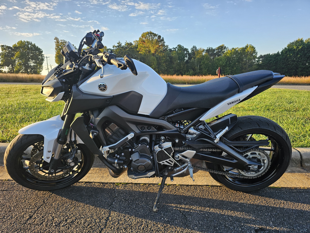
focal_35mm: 23
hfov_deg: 73.9
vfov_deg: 58.9
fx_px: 206
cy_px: 116
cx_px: 155
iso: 16
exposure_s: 1/180
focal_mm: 6.3
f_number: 1.7
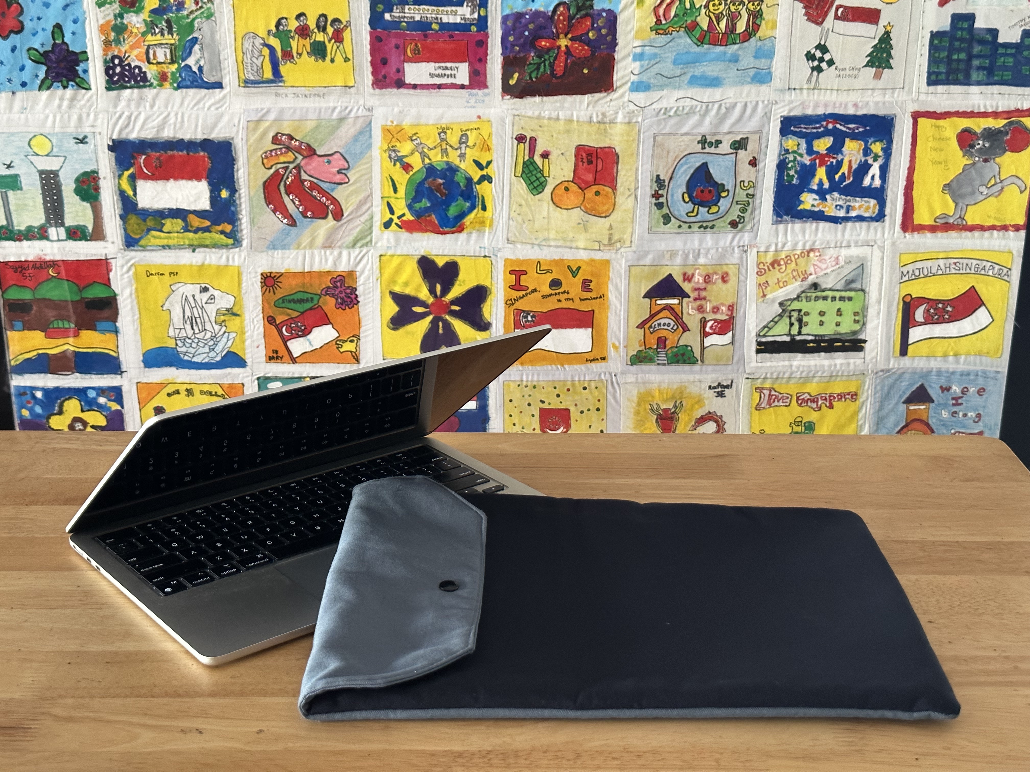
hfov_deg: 39.7
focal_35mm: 48
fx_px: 1428
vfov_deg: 30.3
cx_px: 515
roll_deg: +0.2
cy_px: 386
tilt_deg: -19.5
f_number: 1.78
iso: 250
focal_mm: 6.86
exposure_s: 1/60
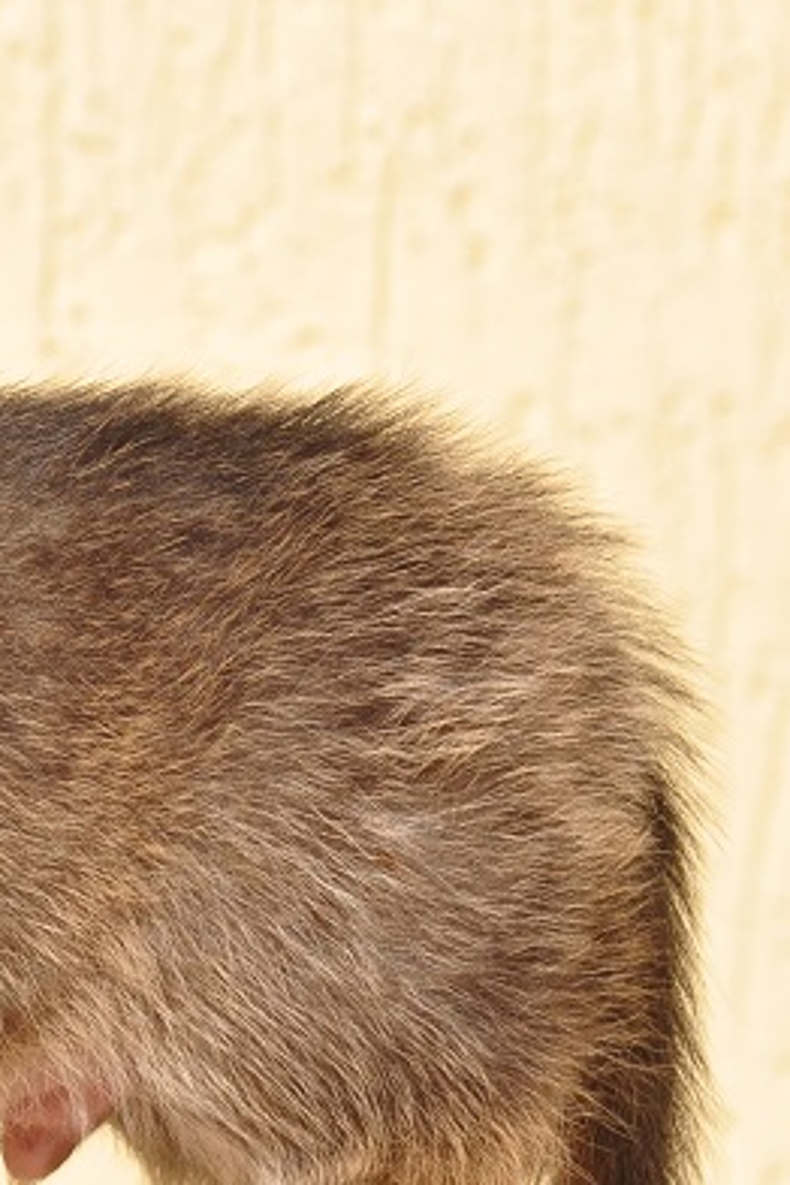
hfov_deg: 3.4
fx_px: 13175
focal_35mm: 400
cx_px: -482
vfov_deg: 5.2
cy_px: 577
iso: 200
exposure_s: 1/400
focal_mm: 105
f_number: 11
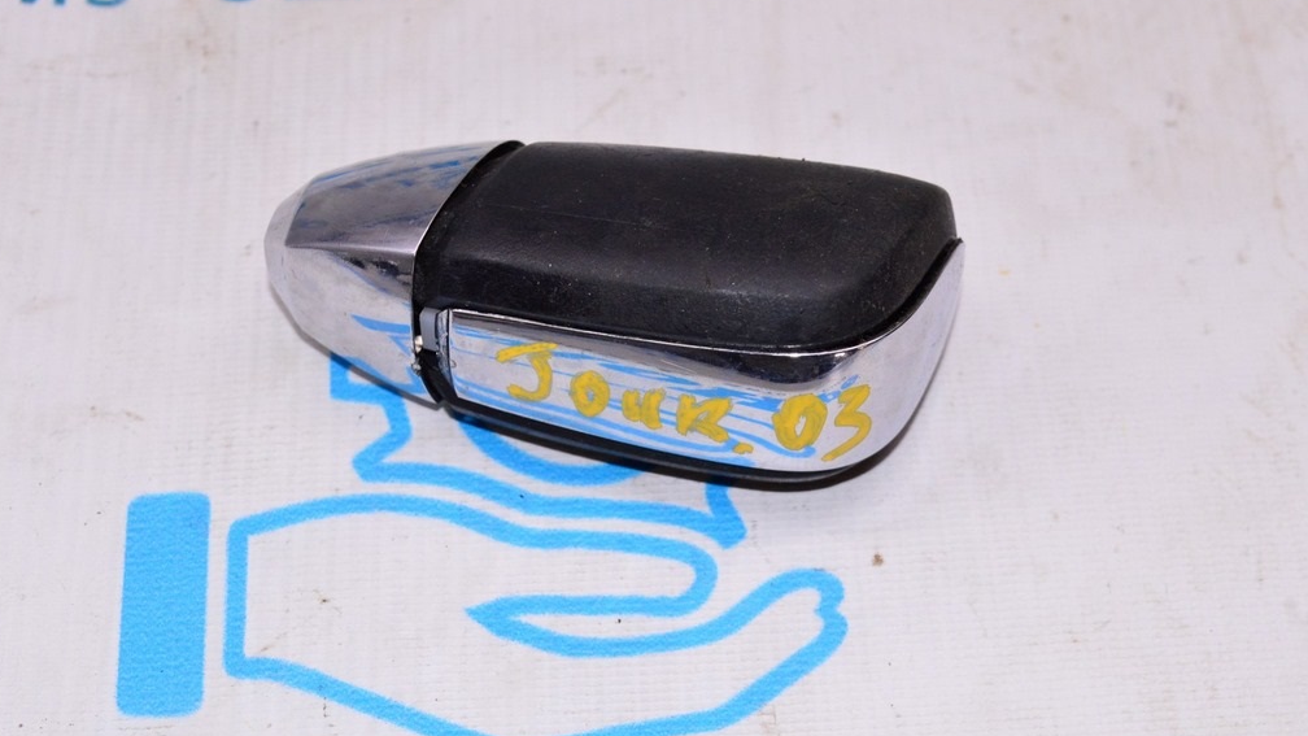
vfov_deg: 18.0
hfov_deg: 31.4
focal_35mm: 67
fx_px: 2324
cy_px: 402
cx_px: 645
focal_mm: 42
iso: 1600
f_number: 8
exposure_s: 1/160
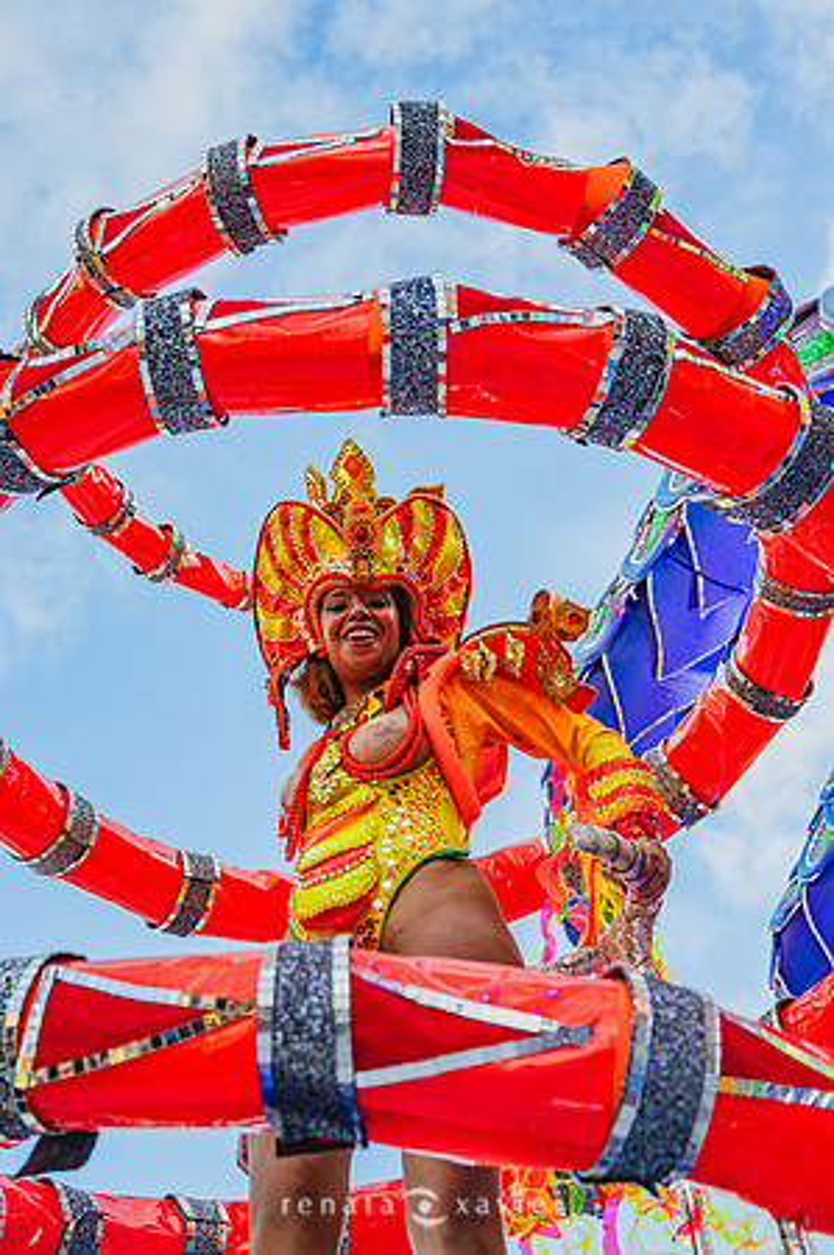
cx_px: 417
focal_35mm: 43
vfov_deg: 45.5
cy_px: 628
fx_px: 1498
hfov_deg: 31.1
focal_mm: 43
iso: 640
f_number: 5.6
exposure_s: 1/1600
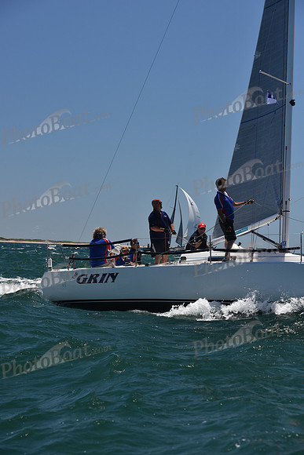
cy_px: 228
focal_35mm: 95
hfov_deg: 14.4
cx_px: 152
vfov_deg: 21.5
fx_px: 1203
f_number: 7.1
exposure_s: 1/800
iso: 250
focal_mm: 95
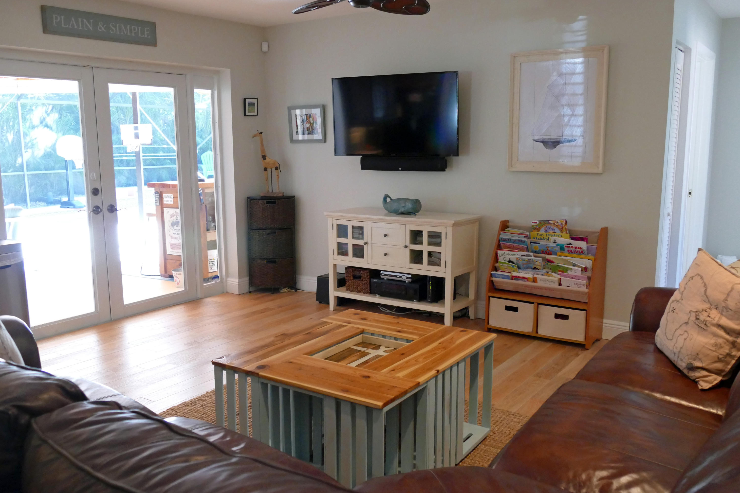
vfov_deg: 41.1
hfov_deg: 58.7
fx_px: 658
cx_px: 370
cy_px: 246
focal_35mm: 32
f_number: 3
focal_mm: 11.6
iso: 1600
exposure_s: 1/80
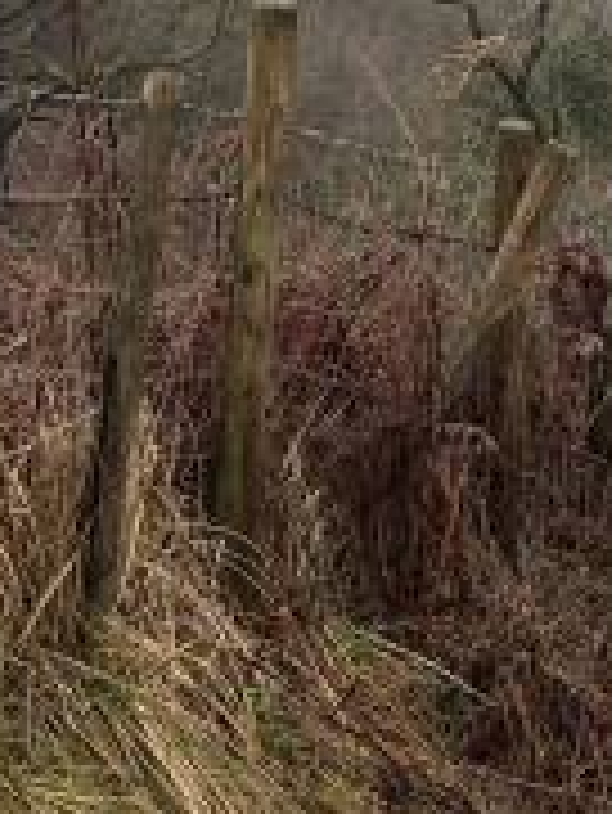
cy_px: -468
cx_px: 230
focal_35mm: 115
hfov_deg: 12.9
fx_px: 2708
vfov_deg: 15.5
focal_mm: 5.96
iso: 50
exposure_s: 1/488
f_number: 1.6
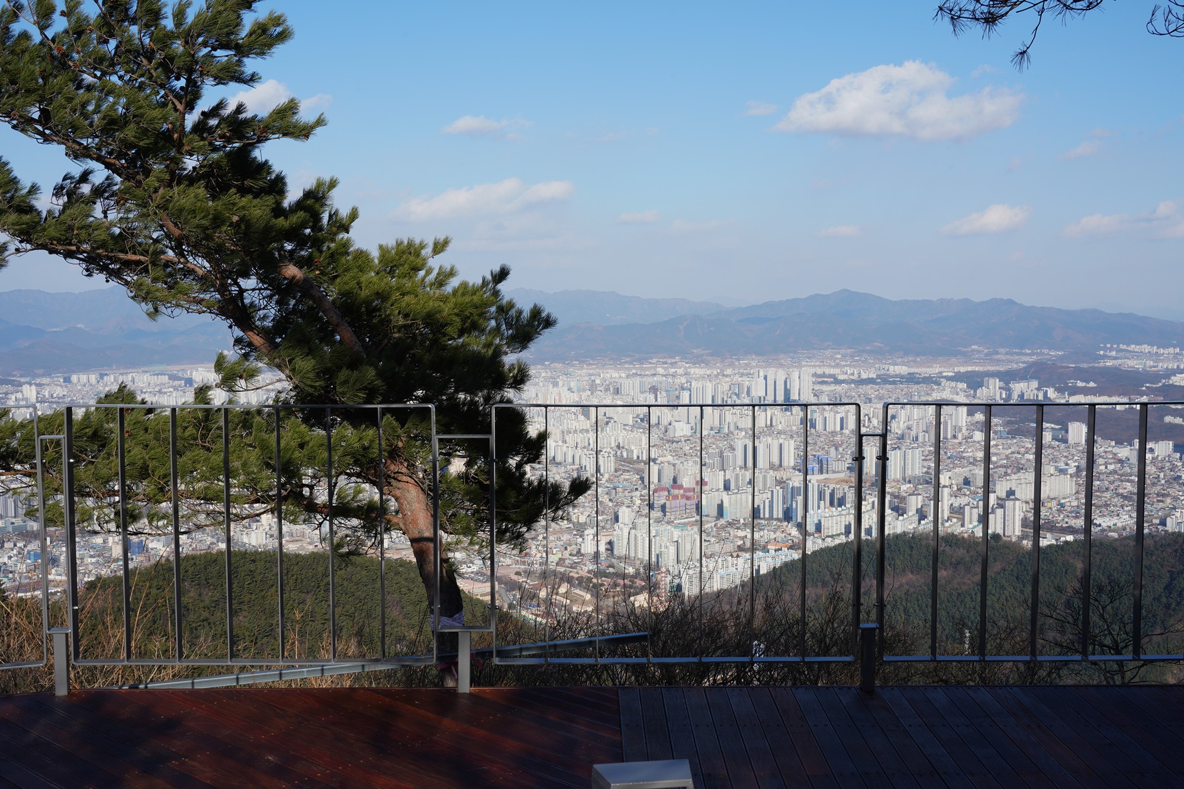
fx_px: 1283
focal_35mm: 39
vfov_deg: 34.2
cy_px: 394
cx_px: 592
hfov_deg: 49.5
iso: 200
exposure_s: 1/100
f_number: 18
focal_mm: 39
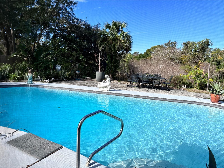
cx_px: 112
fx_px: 155
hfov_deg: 71.6
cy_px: 84
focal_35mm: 24
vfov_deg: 56.8
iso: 80
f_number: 1.78
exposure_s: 1/2525
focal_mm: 6.86
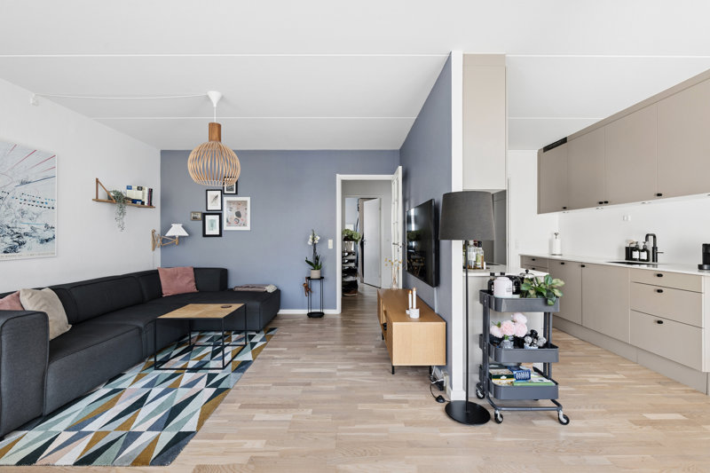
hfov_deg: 96.7
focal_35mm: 16
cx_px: 355
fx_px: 315
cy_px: 236
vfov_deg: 73.7
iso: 125
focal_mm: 16
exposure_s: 1/2
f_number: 9
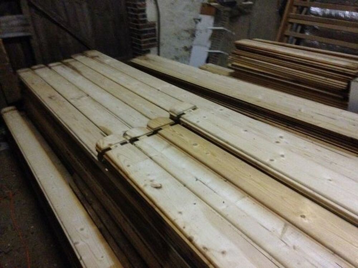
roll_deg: +1.9
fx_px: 341
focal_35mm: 33
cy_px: 134
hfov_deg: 55.4
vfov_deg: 42.9
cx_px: 179
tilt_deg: -27.5
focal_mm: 4.12
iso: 800
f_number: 2.4
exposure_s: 1/15
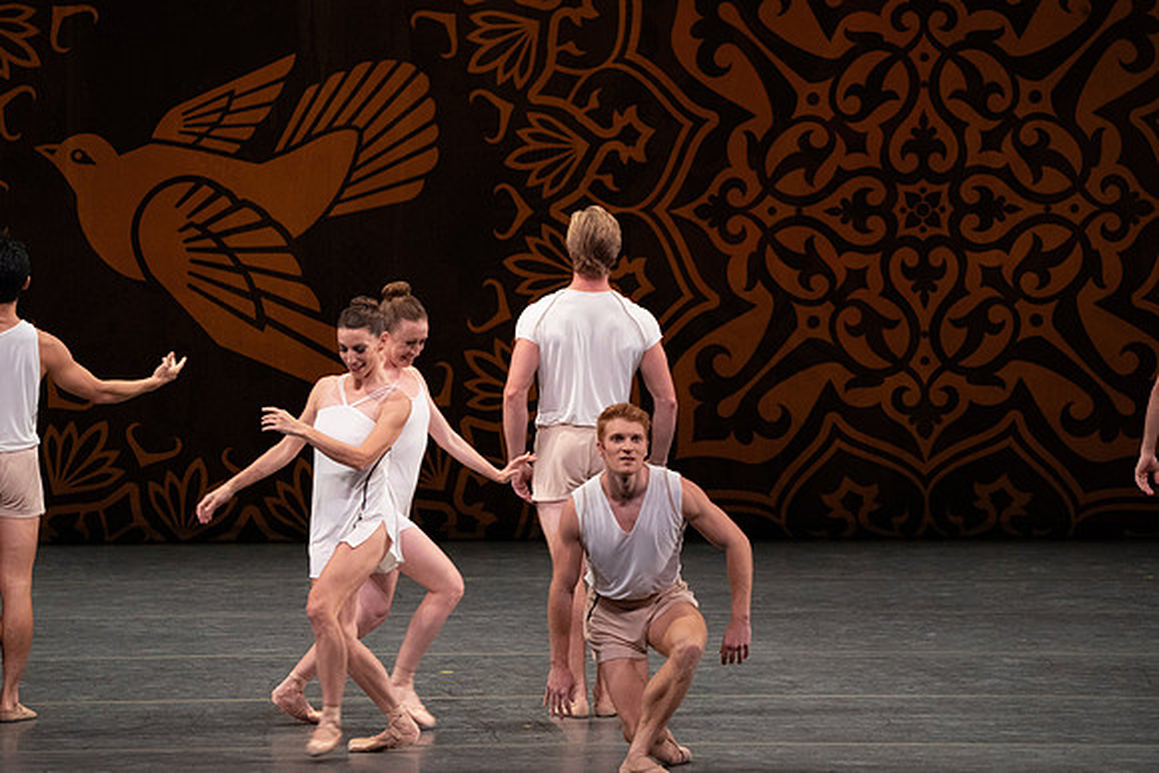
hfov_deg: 6.4
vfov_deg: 4.2
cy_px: 386
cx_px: 580
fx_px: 10433
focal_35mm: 324
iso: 5000
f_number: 10
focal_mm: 324
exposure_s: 1/400
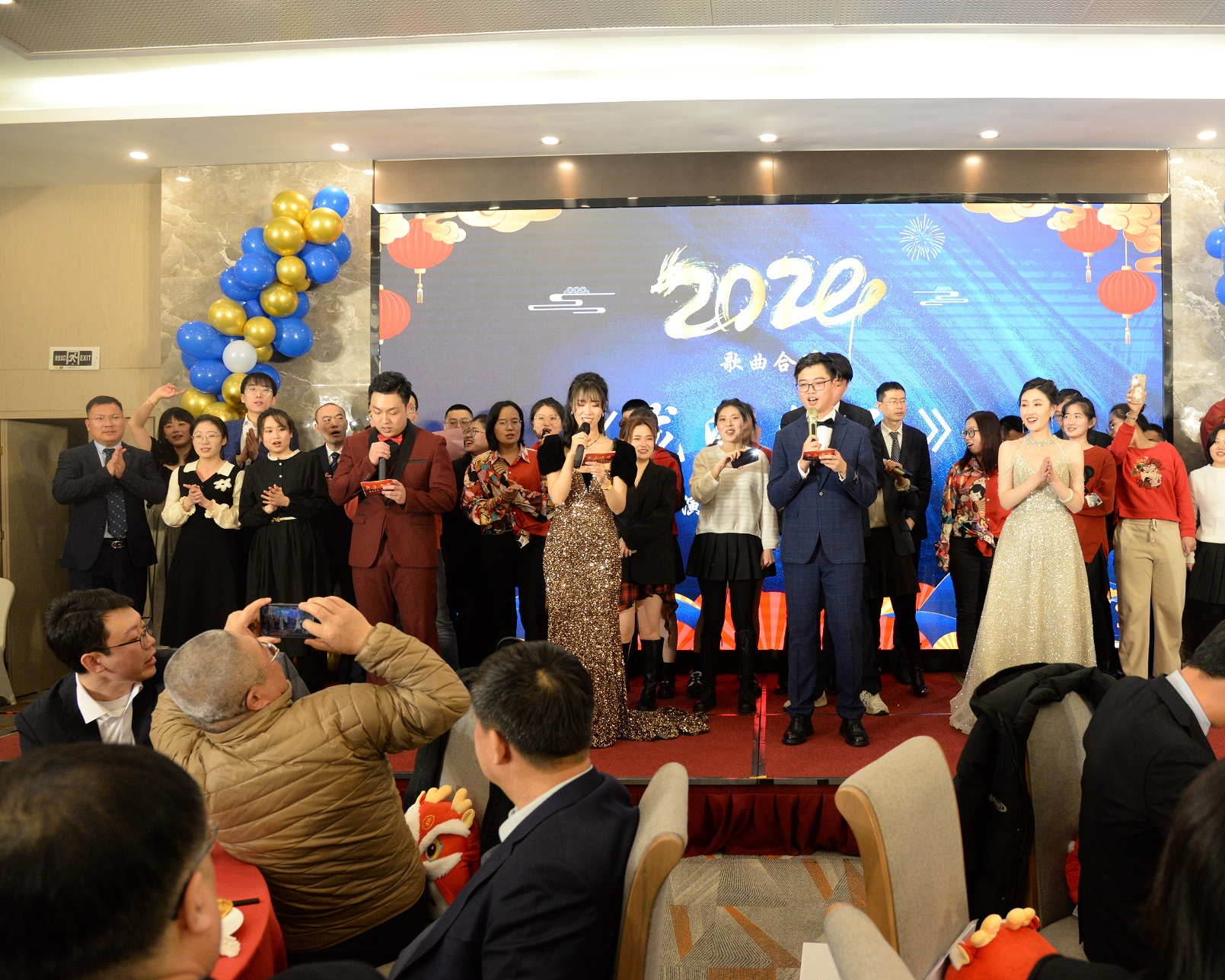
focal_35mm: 28
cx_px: 737
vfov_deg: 51.5
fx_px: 1015
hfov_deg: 61.6
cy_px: 507
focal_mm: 24
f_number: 5
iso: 2200
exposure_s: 1/200
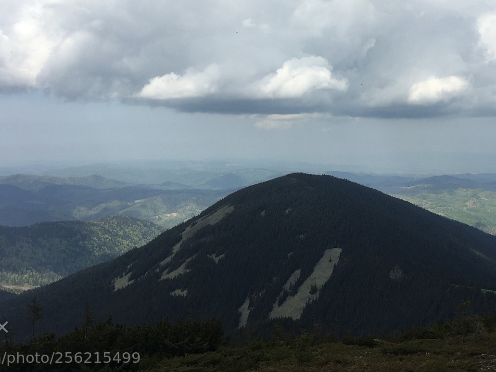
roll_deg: -0.4
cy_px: 107
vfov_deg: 31.8
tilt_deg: +2.4
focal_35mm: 45
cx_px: 273
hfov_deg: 42.0
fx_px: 645
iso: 32
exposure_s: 1/1980
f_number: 2.2
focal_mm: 4.15
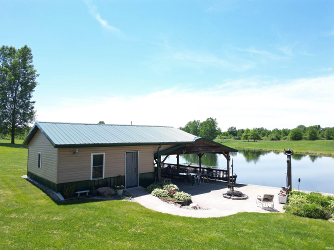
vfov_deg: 56.8
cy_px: 125
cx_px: 167
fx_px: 232
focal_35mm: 24
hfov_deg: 71.6
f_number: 1.7
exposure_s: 1/1250
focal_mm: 6.72
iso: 100
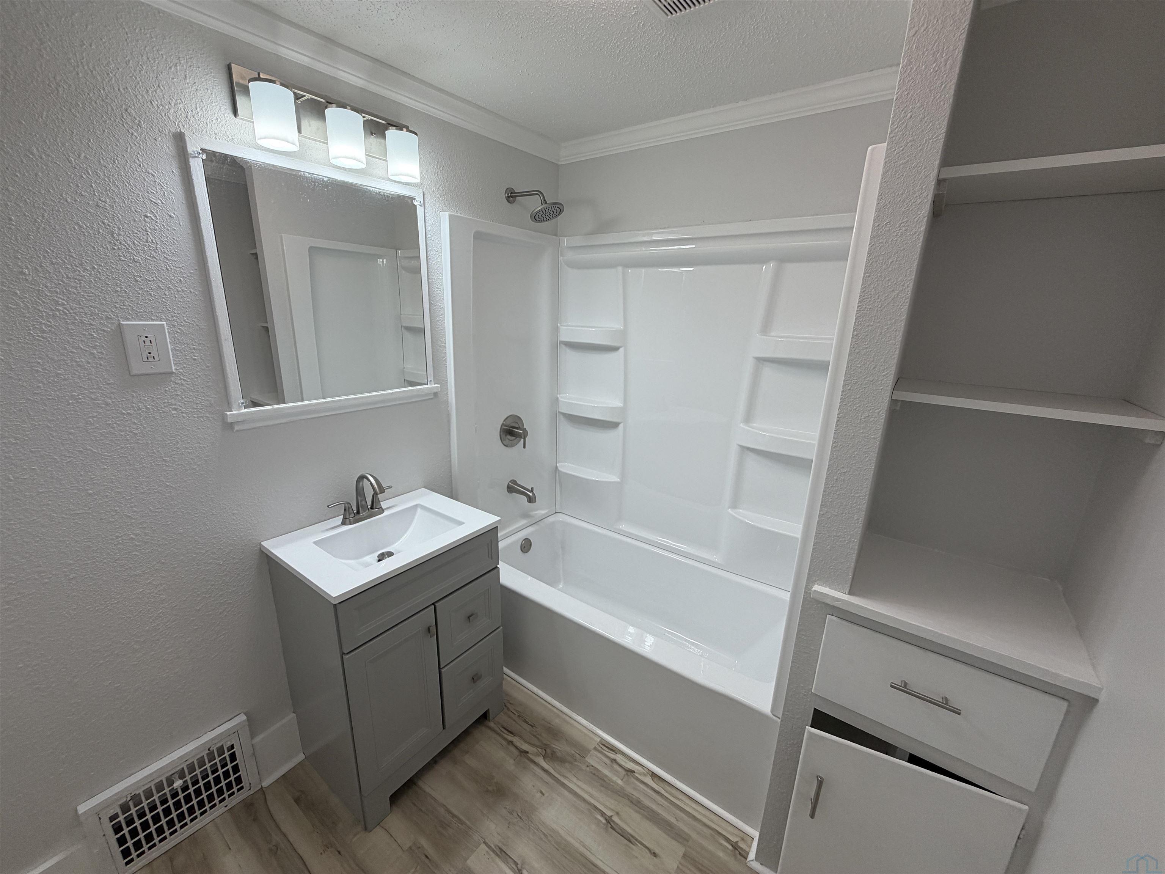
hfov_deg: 102.1
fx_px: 471
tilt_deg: -15.6
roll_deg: -1.2
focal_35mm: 14
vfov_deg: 85.7
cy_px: 437
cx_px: 582
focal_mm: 2.22
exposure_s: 1/120
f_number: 2.2
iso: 100
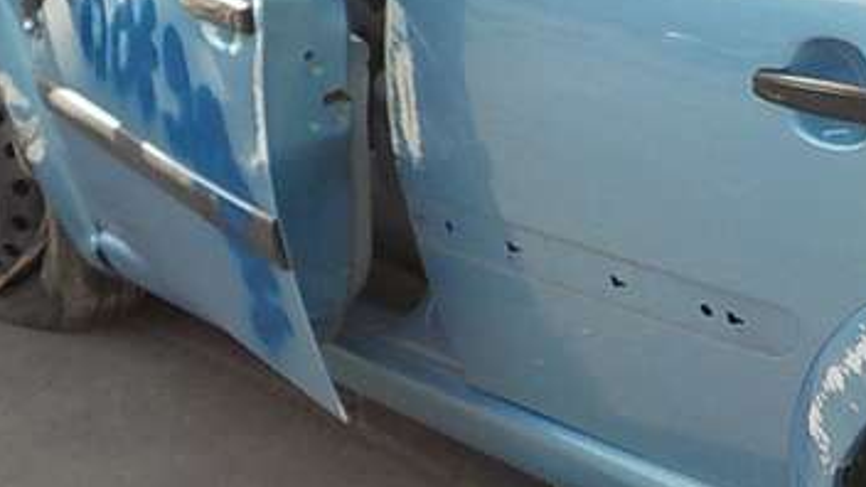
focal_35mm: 95
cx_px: 977
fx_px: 2181
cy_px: 180
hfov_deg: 21.2
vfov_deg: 12.7
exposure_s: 1/500
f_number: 3.3
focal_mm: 4.1
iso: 125
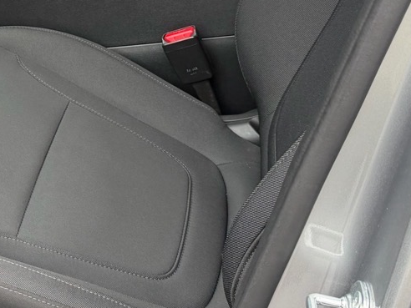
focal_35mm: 78
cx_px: -50
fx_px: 926
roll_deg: +0.3
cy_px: 54
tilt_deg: -27.1
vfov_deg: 18.7
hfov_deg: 23.4
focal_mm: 6.76
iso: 100
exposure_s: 1/185
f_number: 1.78
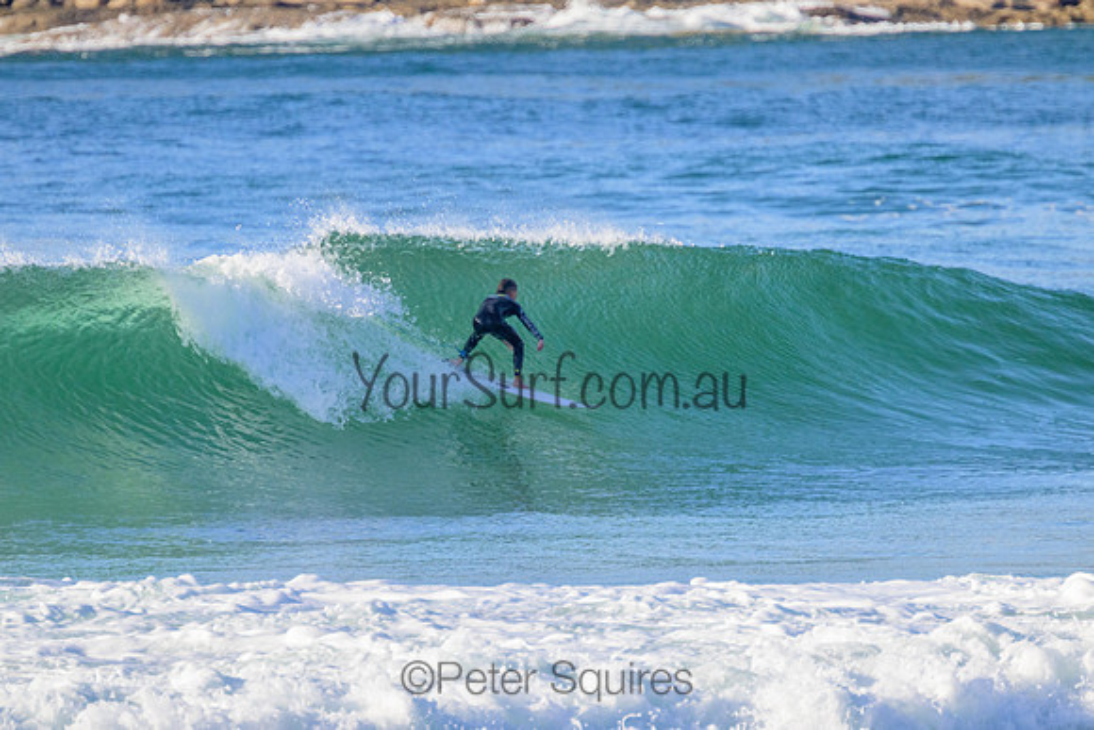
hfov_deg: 2.6
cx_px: 547
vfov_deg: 1.7
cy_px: 365
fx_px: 24316
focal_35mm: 800
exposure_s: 1/1250
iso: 2000
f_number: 11
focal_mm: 800
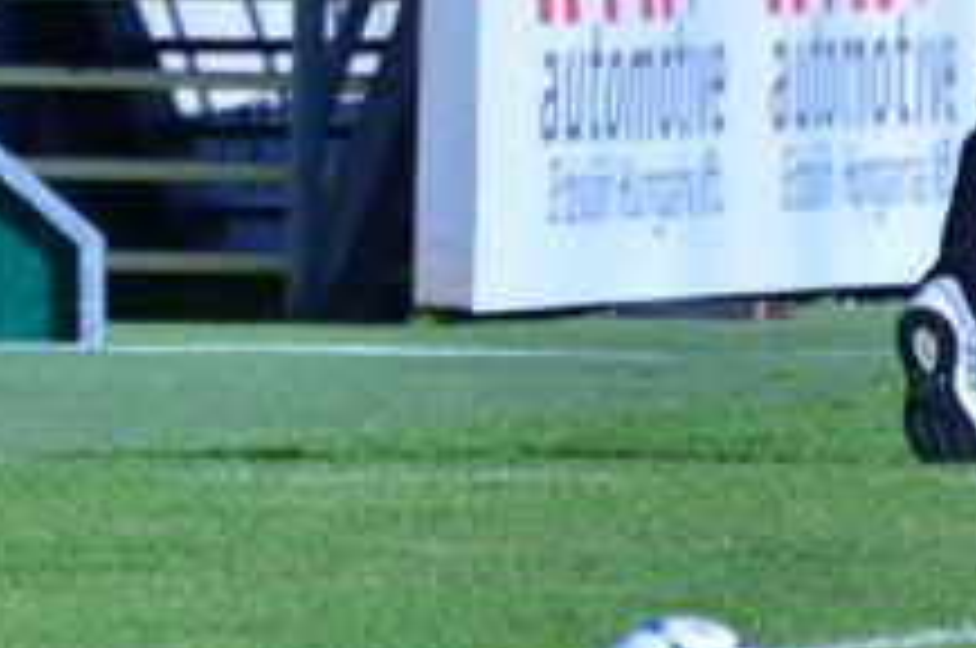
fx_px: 45397
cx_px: -598
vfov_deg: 0.8
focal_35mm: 1677
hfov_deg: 1.2
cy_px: -464
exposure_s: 1/800
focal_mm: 270
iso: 200
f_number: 6.3
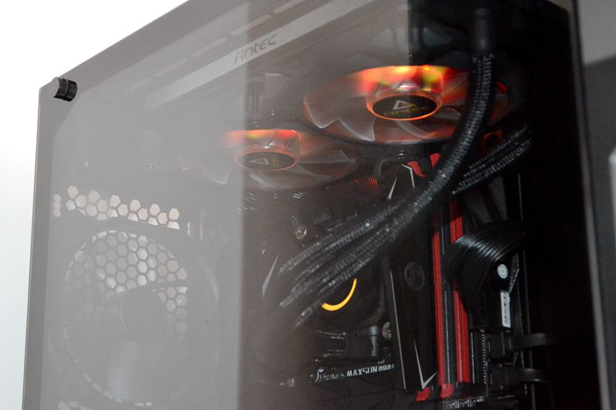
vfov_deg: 20.2
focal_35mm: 68
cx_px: 308
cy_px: 205
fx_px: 1155
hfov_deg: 29.9
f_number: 5.3
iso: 3200
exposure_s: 1/60
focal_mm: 45
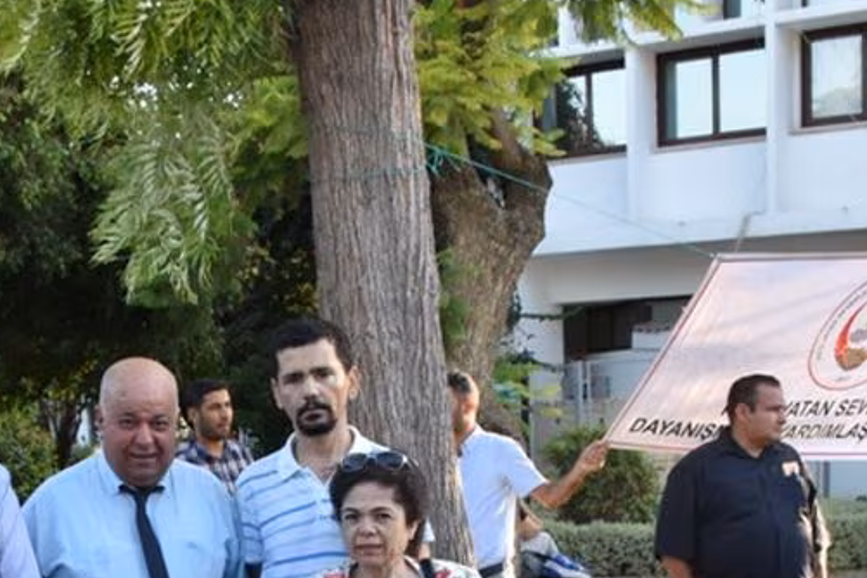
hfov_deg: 28.6
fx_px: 1662
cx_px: 170
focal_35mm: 69
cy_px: 727
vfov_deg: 18.5
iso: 800
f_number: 8
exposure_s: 1/250
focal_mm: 18
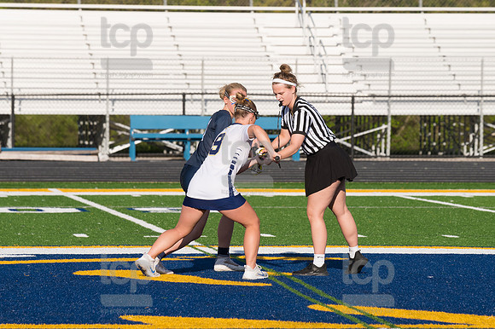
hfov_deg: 7.1
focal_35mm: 292
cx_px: 248
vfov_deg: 4.7
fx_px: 4013
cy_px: 164
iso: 250
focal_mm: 195
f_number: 5.6
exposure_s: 1/1600
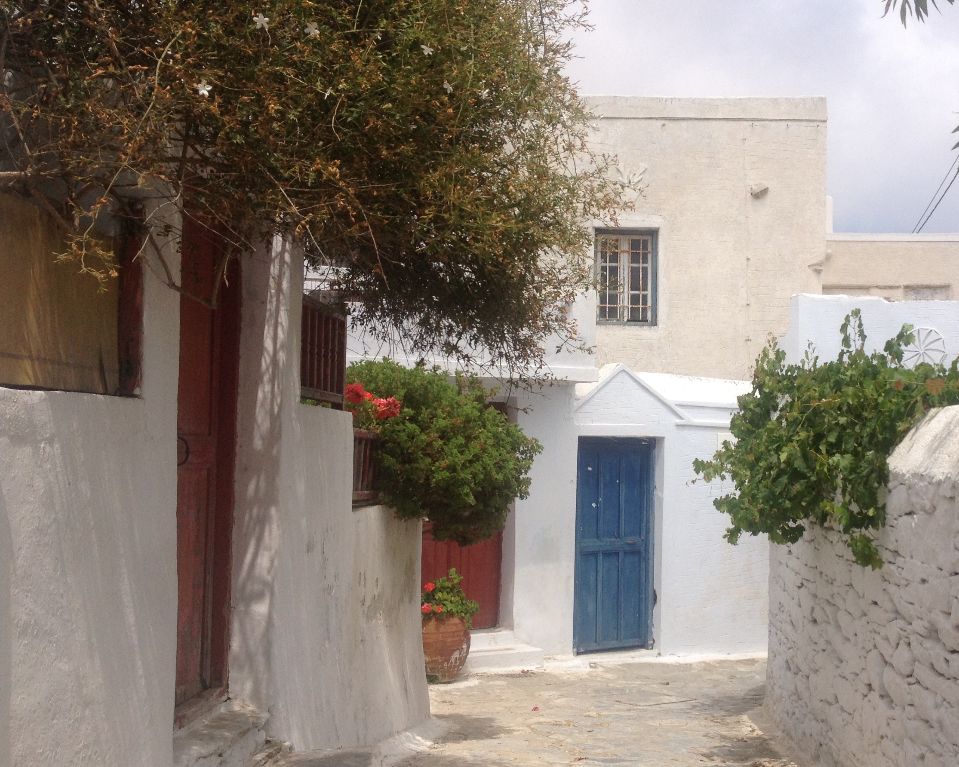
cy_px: 408
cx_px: 689
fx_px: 1419
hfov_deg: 36.7
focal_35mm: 50
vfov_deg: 30.2
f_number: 2.4
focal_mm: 4.28
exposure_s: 1/2513
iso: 50
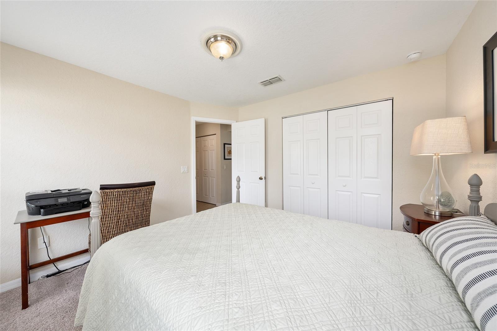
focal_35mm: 12
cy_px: 166
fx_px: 166
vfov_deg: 90.0
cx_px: 248
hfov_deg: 112.6
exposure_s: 1/15
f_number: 7.1
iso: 160
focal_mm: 12
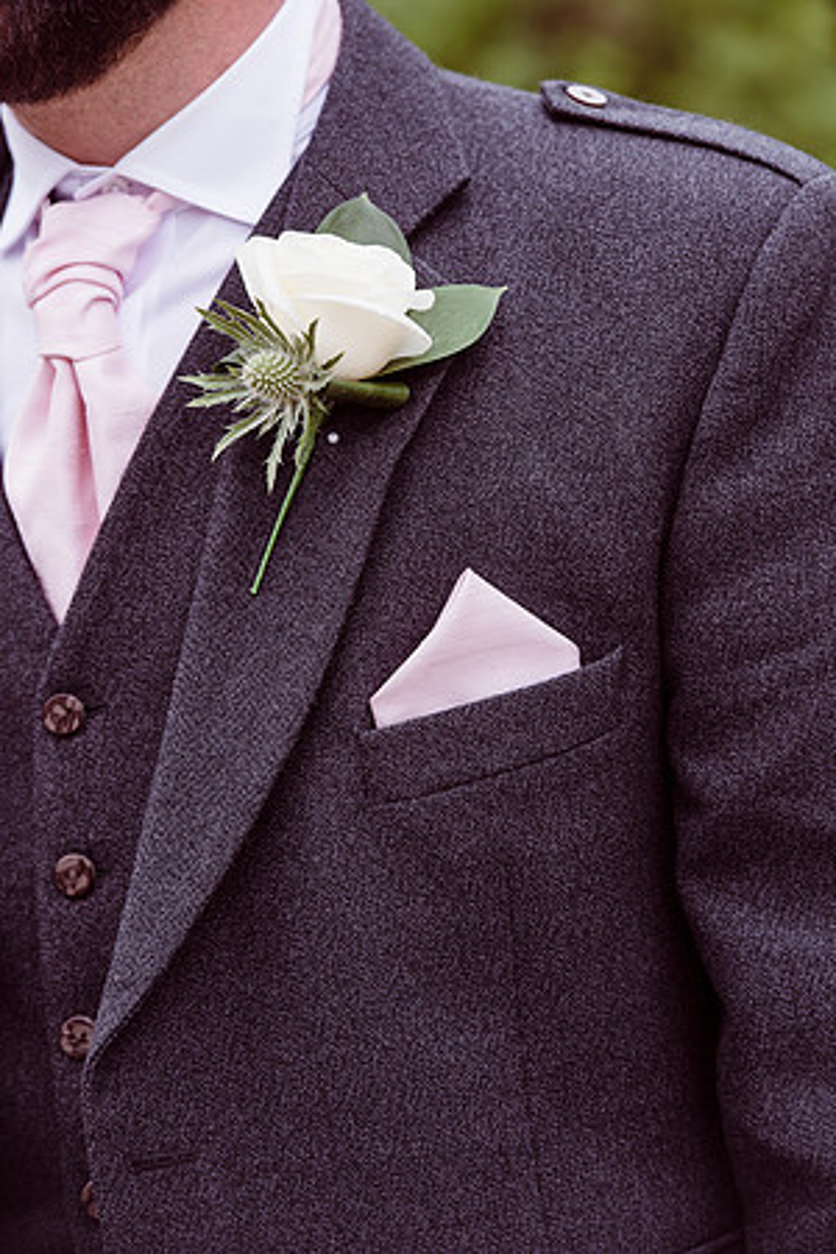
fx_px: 5747
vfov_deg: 12.5
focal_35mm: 165
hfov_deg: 8.3
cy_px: 627
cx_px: 418
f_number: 5.6
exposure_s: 1/500
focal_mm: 165
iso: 320
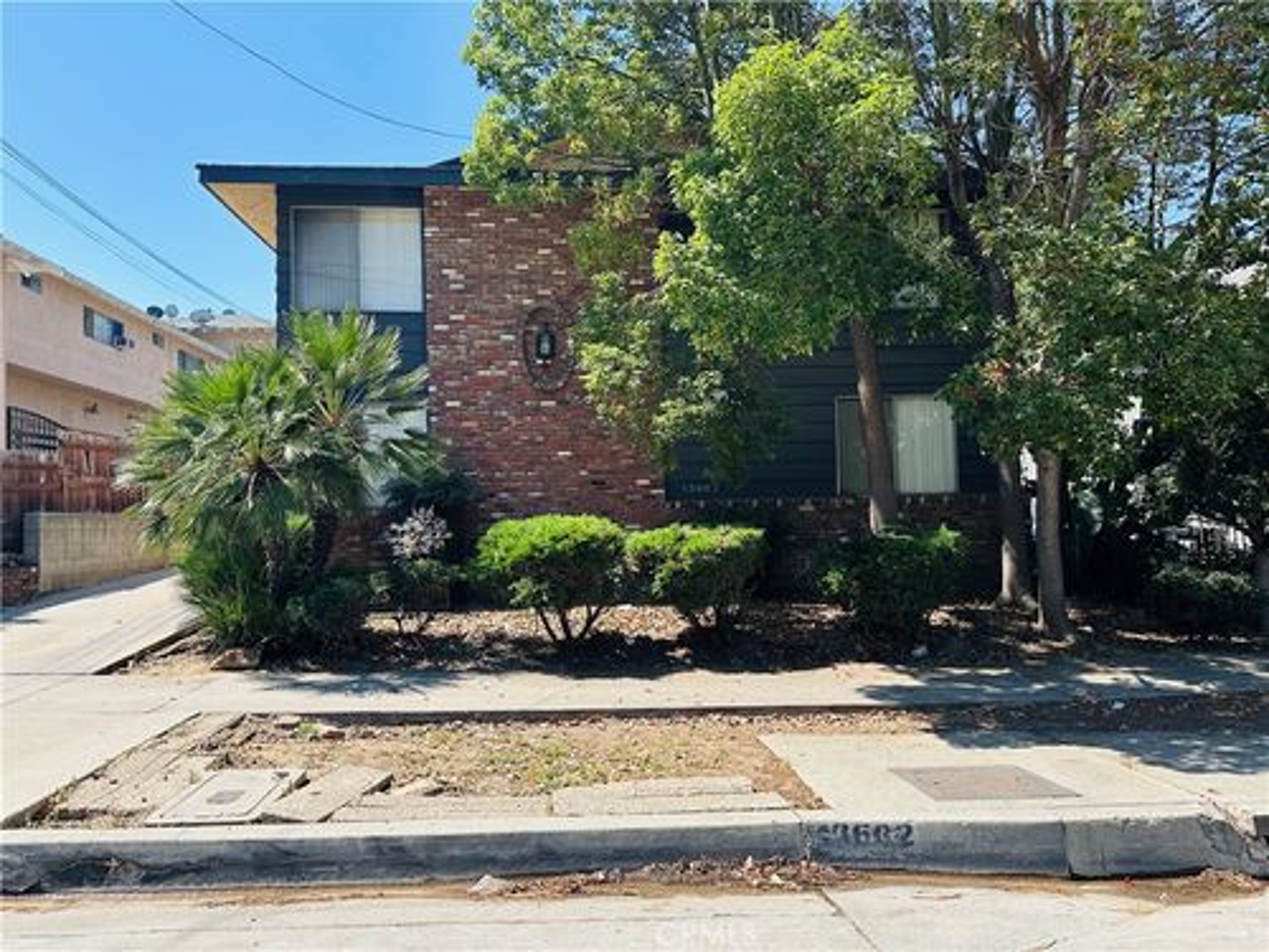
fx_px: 880
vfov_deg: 56.8
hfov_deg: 71.6
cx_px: 634
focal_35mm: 24
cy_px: 476
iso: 80
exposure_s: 1/1949
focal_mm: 6.86
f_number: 1.78
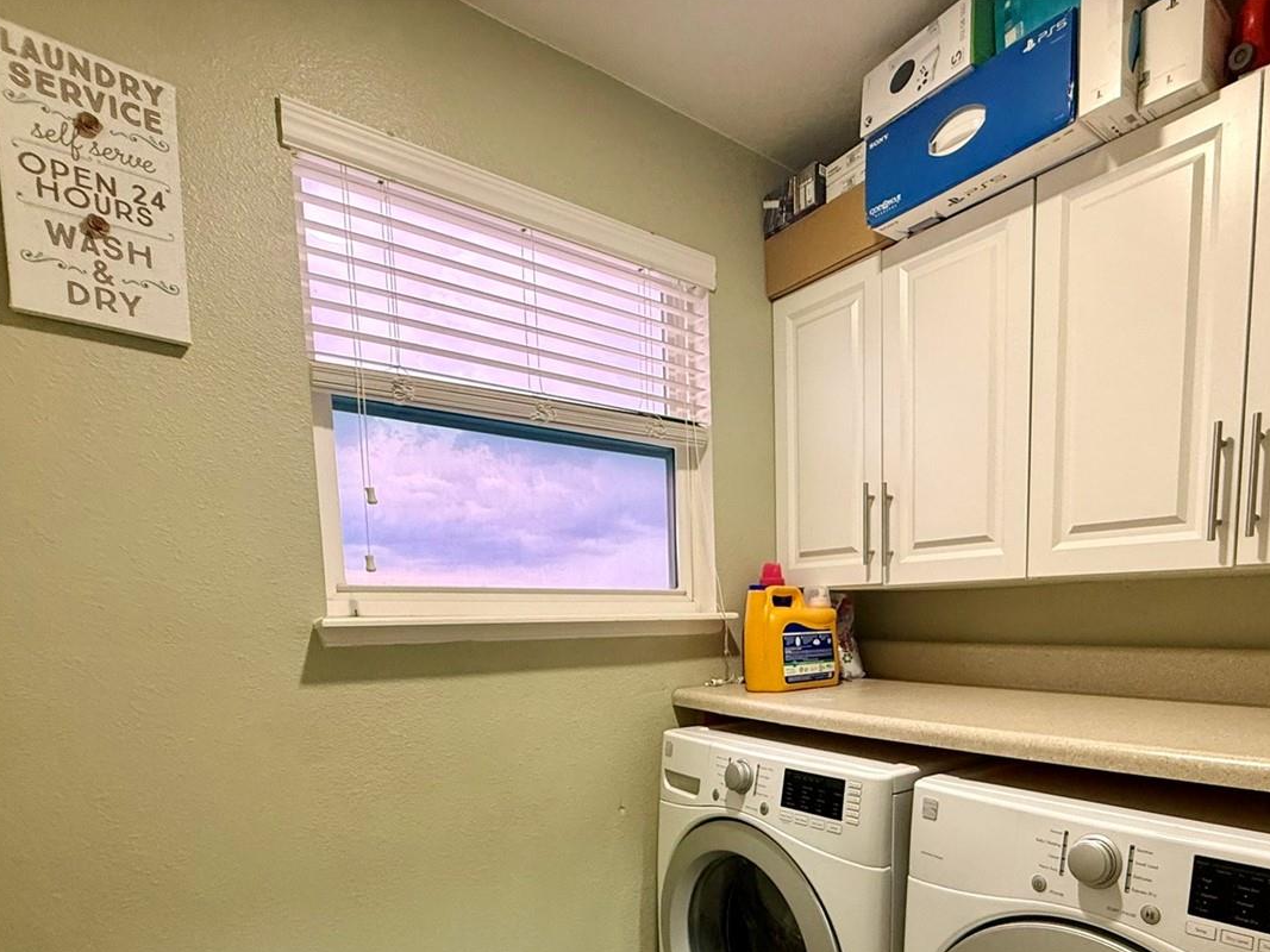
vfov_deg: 60.2
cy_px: 708
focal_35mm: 21
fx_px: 770
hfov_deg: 77.7
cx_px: 786
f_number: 2.2
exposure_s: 1/60
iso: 320
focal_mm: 2.22
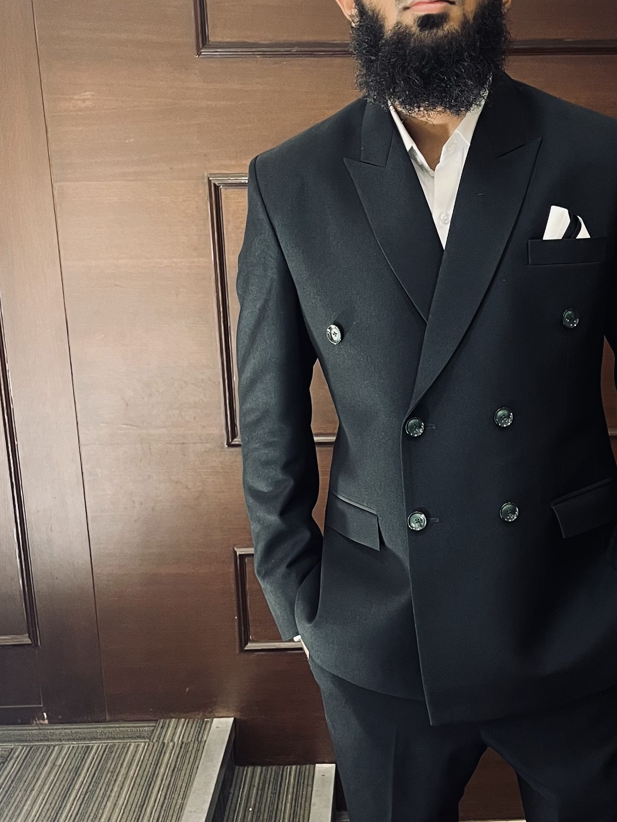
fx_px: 1307
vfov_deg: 34.6
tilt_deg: -16.3
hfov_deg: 26.2
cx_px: 460
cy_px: 539
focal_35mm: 55
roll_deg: +1.4
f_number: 1.6
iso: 125
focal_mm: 5.1
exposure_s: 1/50
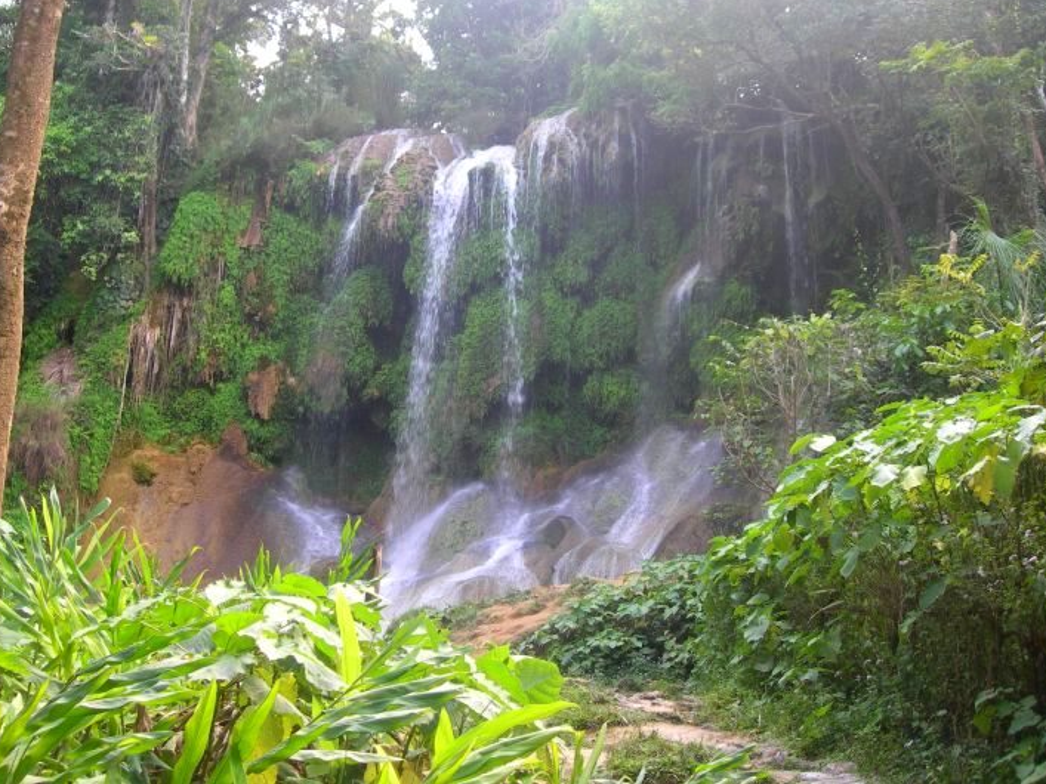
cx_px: 476
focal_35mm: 43
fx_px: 1299
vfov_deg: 33.5
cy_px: 342
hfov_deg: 43.8
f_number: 2.8
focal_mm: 7.8
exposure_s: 1/73.2
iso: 50
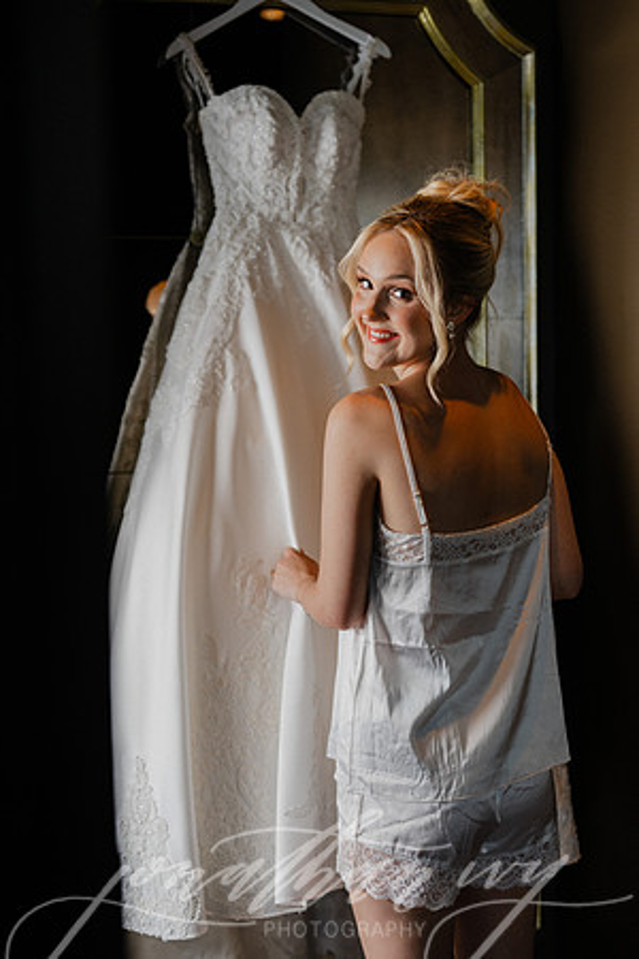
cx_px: 320
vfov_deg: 39.6
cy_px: 480
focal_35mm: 50
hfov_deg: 27.0
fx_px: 1331
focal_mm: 50
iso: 320
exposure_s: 1/125
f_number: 2.8
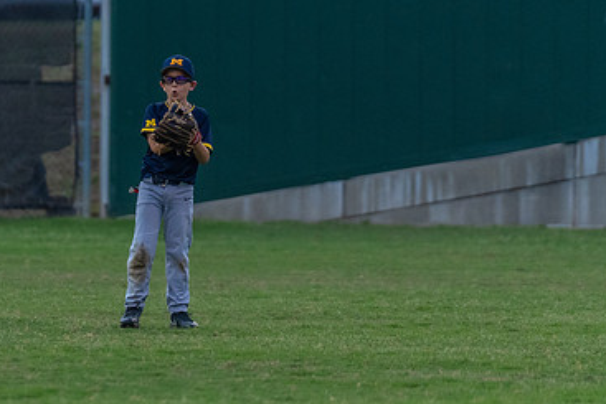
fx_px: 8420
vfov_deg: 2.8
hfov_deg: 4.1
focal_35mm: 500
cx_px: 169
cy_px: 186
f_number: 2.8
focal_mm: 200
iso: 1600
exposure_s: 1/1250
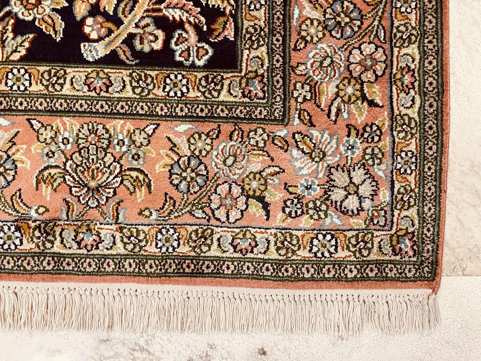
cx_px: 240
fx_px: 361
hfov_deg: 67.3
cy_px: 180
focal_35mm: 26
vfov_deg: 53.1
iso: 80
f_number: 1.6
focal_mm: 4.2
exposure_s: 1/50
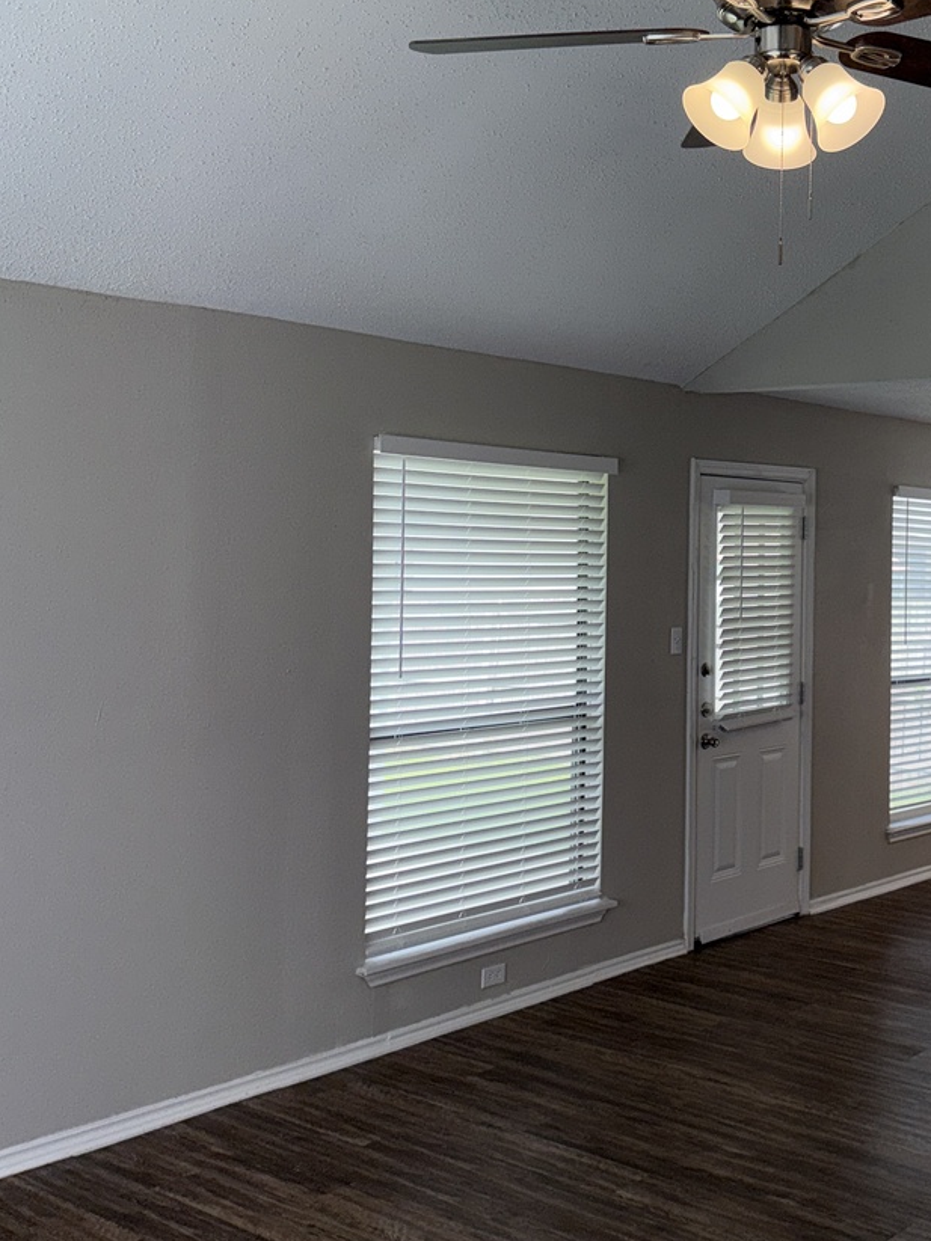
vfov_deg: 44.8
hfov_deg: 33.2
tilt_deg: -0.4
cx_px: 765
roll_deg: -1.4
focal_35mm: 42
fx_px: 1507
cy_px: 575
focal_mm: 6.76
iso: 50
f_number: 1.78
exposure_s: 1/565
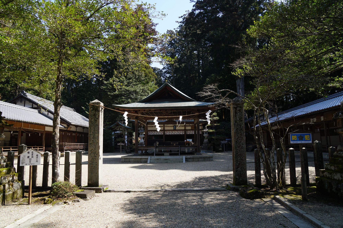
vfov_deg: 53.1
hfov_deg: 73.7
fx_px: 229
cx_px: 172
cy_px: 114
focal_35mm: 24
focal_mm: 16
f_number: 7.1
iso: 100
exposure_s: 1/100
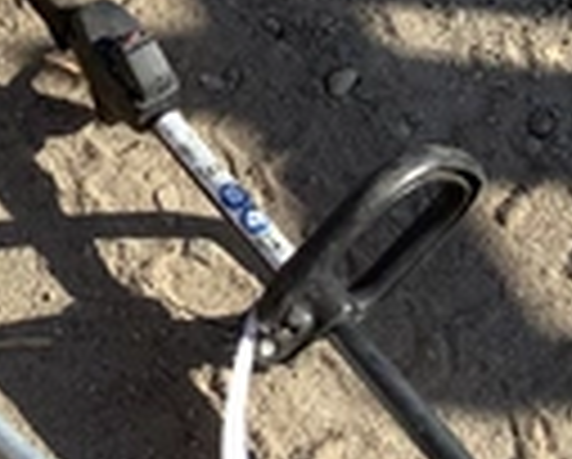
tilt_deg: -58.3
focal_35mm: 95
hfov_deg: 19.3
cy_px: 27
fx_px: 1611
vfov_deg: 16.0
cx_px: -54
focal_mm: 3.3
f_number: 2.4
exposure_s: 1/905
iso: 25
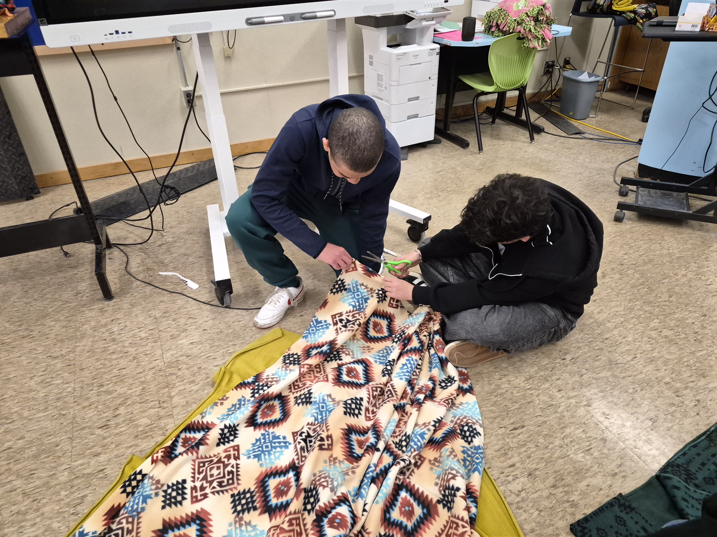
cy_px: 268
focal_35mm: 23
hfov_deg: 73.9
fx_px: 476
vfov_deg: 58.9
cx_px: 358
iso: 1250
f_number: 1.8
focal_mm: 5.4
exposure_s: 1/120
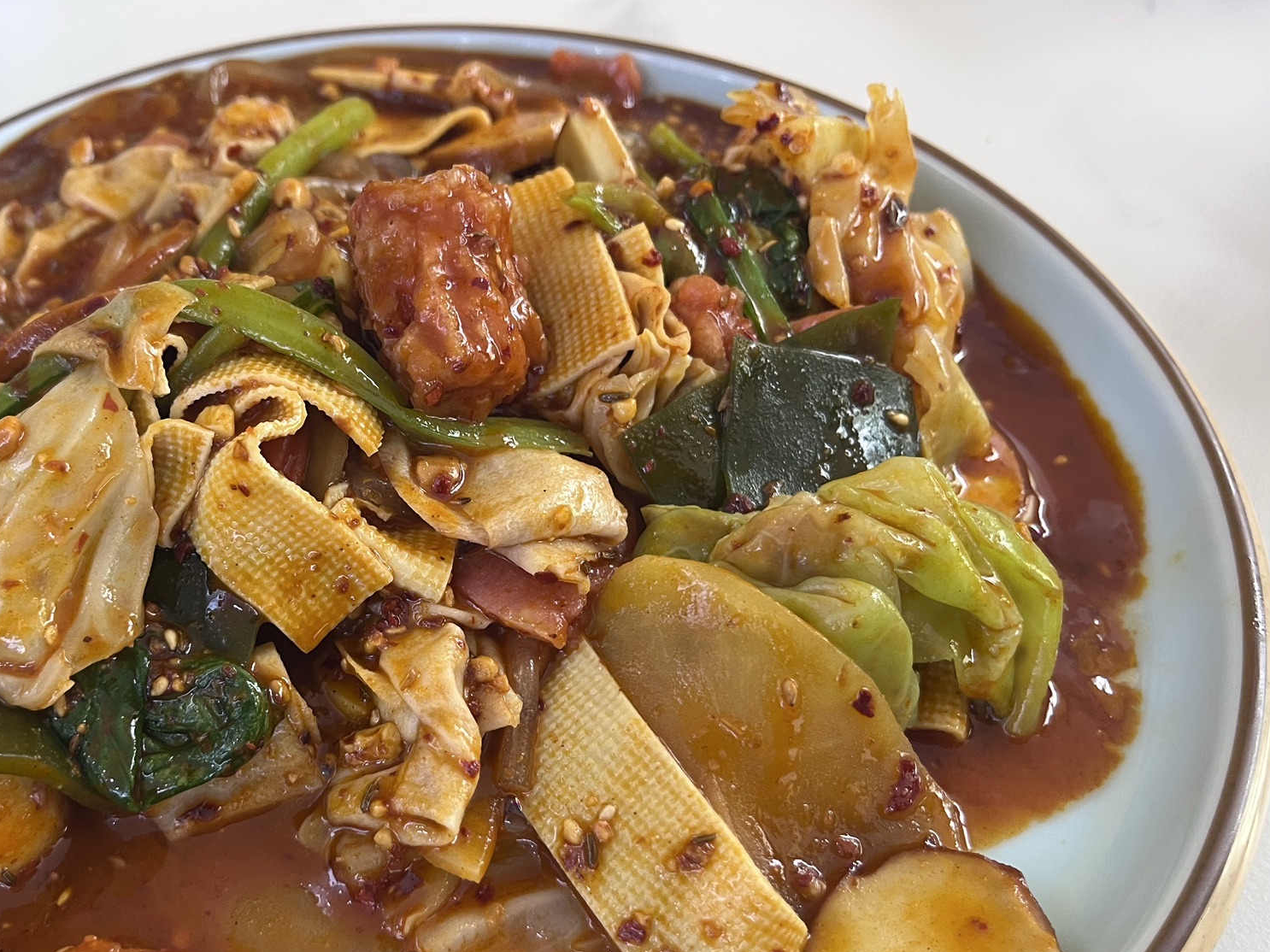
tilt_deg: -53.5
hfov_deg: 51.6
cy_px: 632
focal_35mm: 35
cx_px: 420
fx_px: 1284
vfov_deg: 40.2
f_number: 1.6
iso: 125
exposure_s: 1/78
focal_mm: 5.1
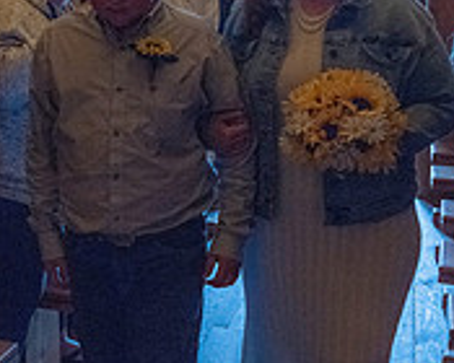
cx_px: 156
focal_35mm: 58
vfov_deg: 26.2
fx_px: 779
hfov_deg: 32.2
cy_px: 145
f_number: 4
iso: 5000
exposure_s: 1/125
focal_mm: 24
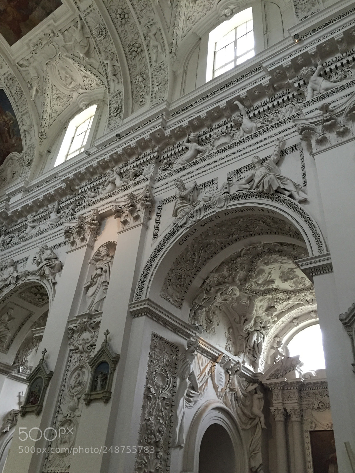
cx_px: 178
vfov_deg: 61.7
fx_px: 397
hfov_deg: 48.2
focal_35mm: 29
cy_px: 236
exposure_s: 1/30
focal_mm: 4.15
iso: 160
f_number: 2.2
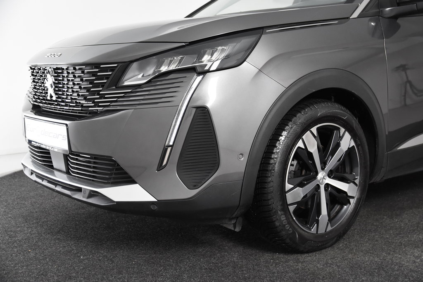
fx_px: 546
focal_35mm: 46
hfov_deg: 42.3
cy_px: 141
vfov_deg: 29.0
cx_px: 212
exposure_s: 1/60
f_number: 4
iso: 1600
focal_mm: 31
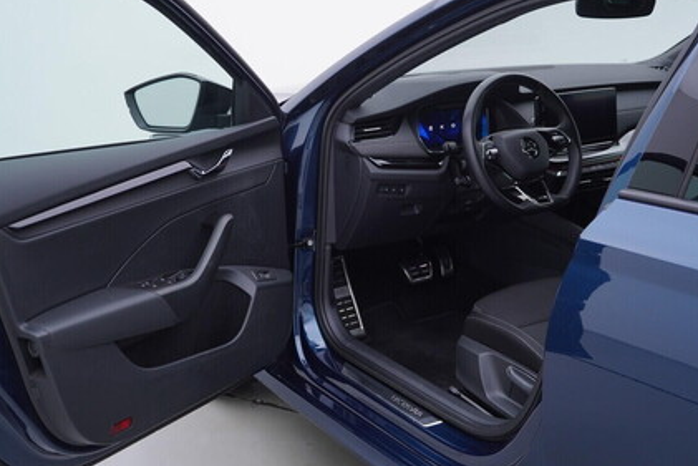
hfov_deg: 41.9
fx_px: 912
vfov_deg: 28.6
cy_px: 201
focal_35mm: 47
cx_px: 322
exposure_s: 1/60
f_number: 3.5
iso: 125
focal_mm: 24
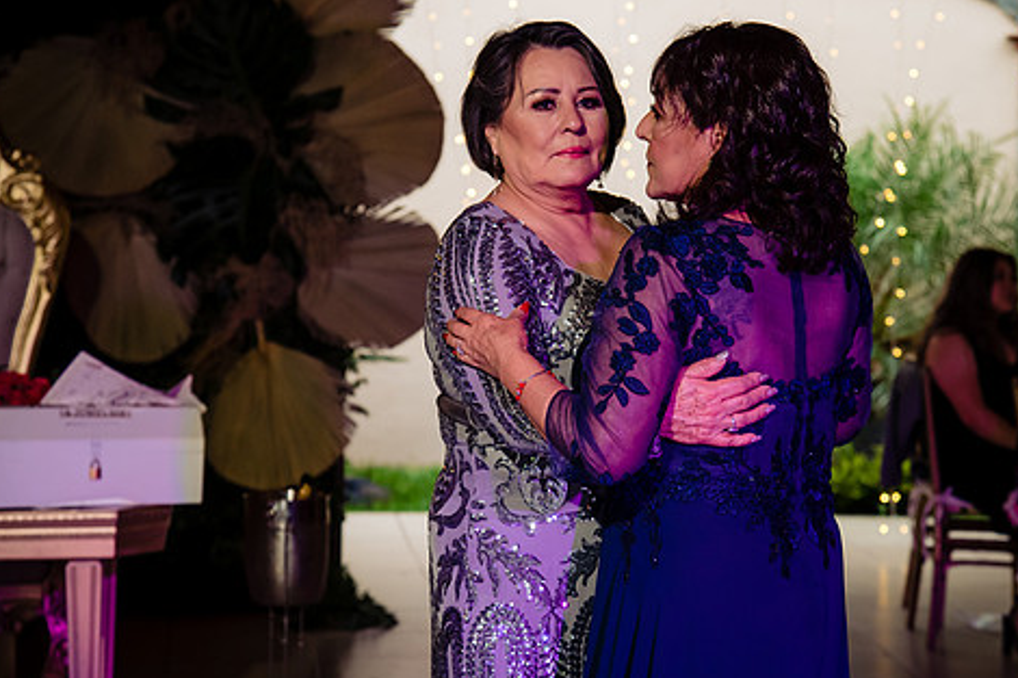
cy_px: 278
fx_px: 2968
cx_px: 600
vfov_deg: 13.0
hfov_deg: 19.4
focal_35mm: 105
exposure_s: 1/160
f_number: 5.6
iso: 2000
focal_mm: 85
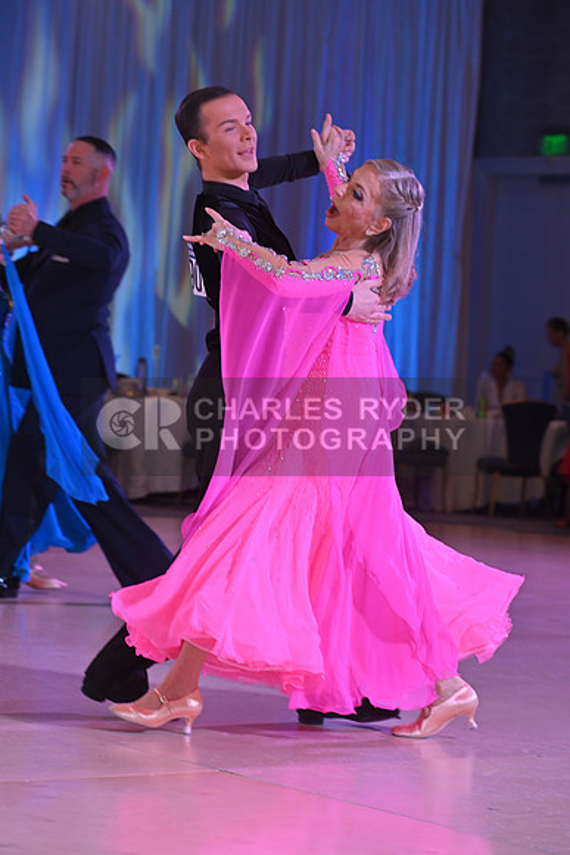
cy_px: 428
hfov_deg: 12.5
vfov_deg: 18.6
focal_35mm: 110
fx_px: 2611
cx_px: 285
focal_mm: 110
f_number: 5.6
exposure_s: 1/250
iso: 1400
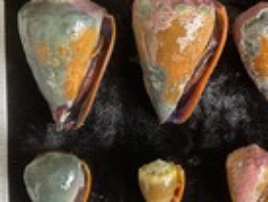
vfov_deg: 19.9
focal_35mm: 74
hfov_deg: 25.6
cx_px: 231
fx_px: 573
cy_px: 103
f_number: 1.8
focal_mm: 3
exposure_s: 1/60
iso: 64
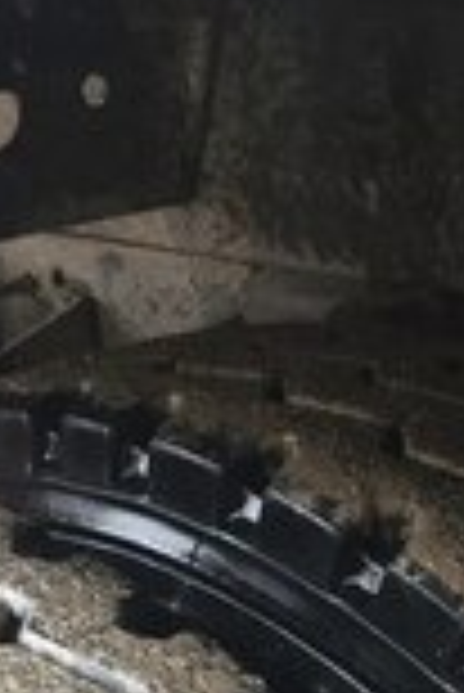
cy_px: 1040
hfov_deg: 13.7
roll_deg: +2.0
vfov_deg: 18.6
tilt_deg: -36.0
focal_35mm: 97
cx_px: 581
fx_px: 1871
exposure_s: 1/33
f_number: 2.2
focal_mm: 4.15
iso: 40
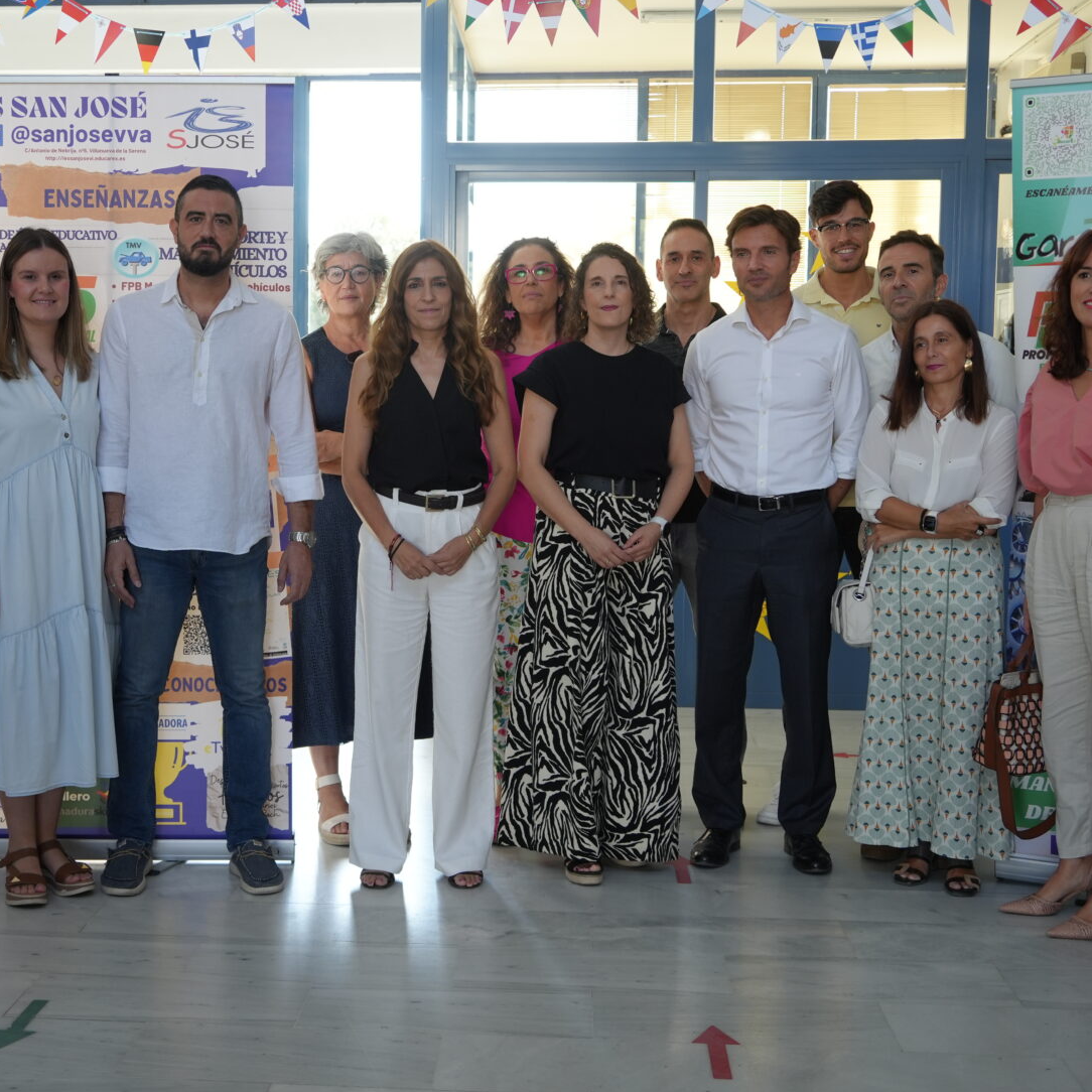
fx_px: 1892
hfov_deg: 32.0
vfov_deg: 32.2
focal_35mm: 53
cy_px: 540
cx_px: 384
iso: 500
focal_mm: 33
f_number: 4
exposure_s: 1/160
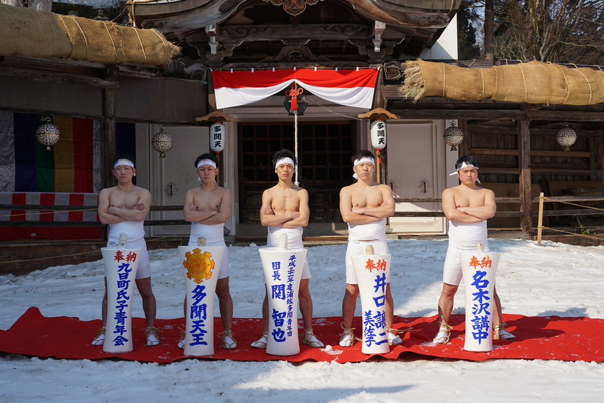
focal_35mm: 55
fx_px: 923
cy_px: 193
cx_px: 298
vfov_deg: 24.6
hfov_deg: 36.2
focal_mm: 50
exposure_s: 1/250
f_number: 9
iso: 100
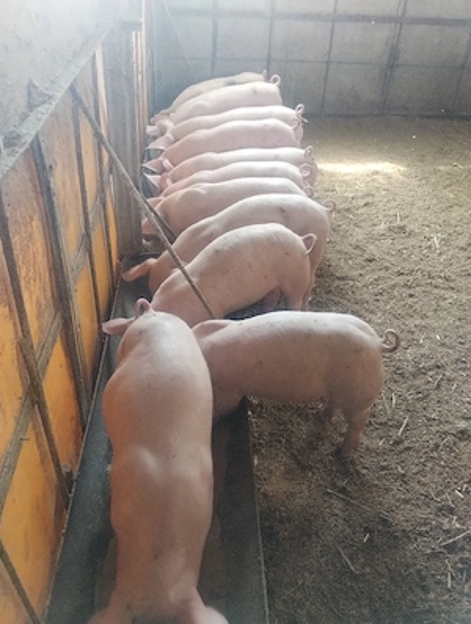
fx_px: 506
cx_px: 236
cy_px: 312
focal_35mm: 28
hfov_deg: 49.9
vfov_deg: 63.4
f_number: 1.8
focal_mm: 4.27
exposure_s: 1/33
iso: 713
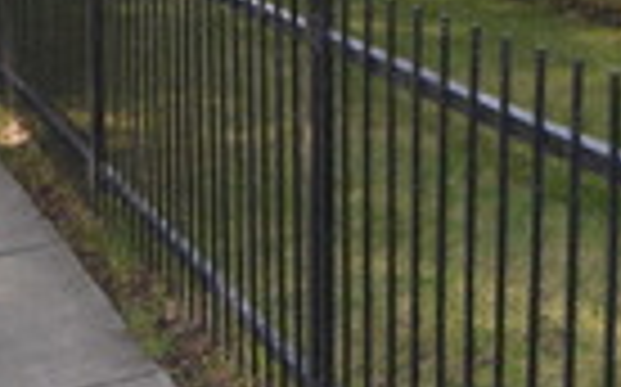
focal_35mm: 71
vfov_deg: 17.0
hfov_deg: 25.1
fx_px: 1201
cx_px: 806
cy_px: -151
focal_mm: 10
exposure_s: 1/125
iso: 100
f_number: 5.6
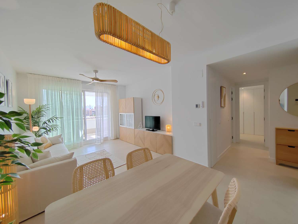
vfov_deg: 89.9
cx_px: 149
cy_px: 112
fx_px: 112
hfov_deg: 106.2
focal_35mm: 13
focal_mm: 2.16
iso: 160
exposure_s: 1/100
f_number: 2.2
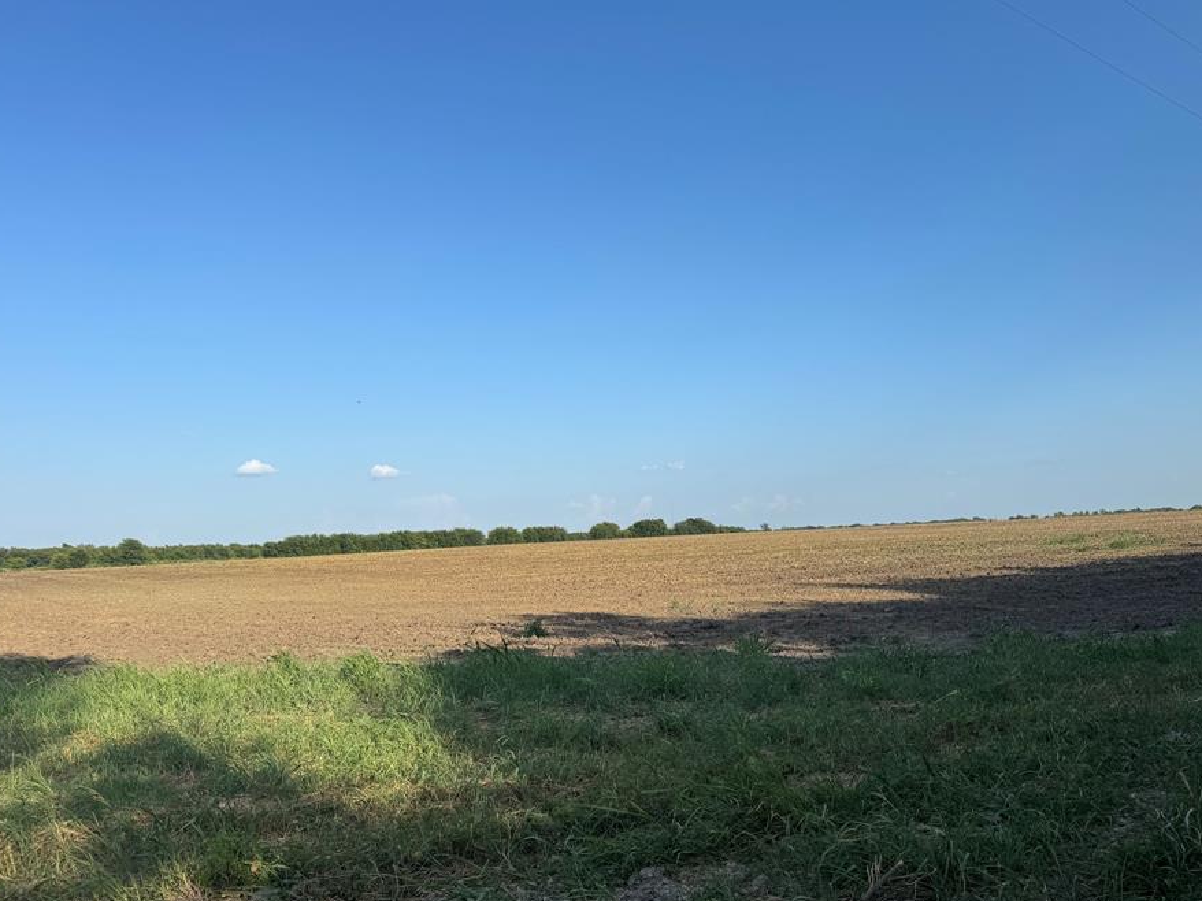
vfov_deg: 49.7
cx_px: 641
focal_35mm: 28
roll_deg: +2.8
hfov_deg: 63.4
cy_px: 481
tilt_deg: +3.5
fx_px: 972
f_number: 1.78
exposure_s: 1/4310
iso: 80
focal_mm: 6.76
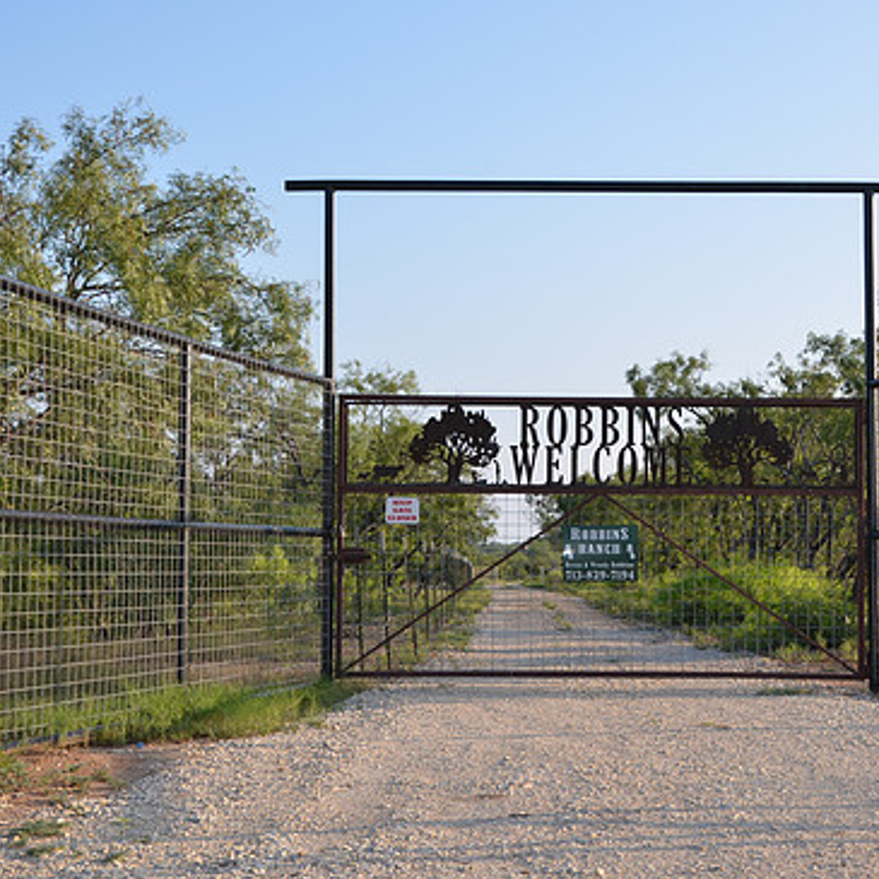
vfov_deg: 24.4
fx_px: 2030
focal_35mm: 71
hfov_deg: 24.3
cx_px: 604
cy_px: 433
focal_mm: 35
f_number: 5.6
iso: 100
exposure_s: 1/250
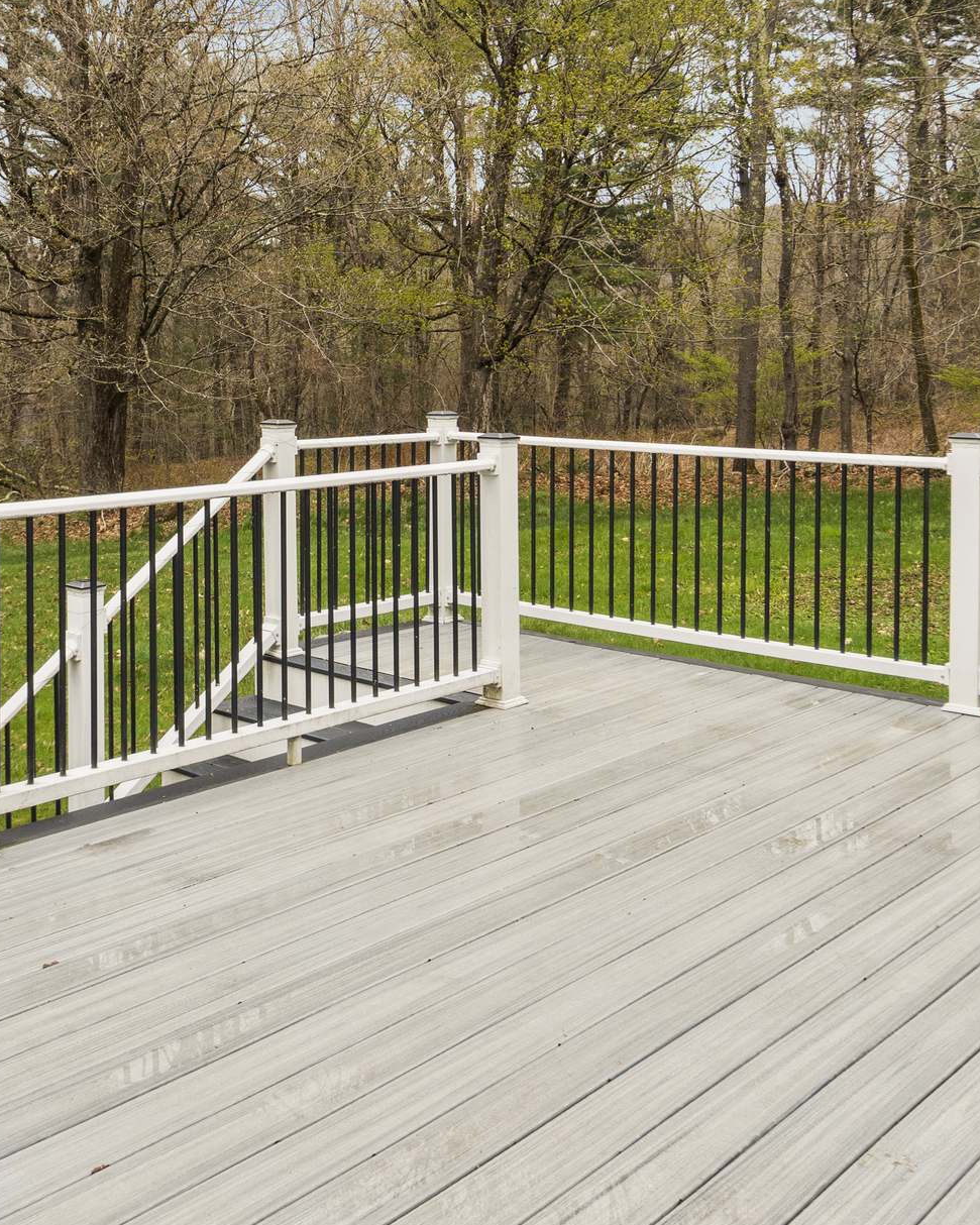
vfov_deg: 46.7
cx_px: 311
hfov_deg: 38.6
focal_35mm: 38
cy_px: 352
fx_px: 1378
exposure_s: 1/20
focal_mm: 16
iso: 200
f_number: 9
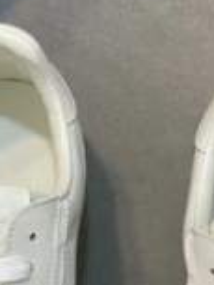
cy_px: 400
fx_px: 2099
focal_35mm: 255
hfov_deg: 5.8
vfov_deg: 7.6
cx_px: 91
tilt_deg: -69.2
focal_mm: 6
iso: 80
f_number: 2
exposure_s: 1/100
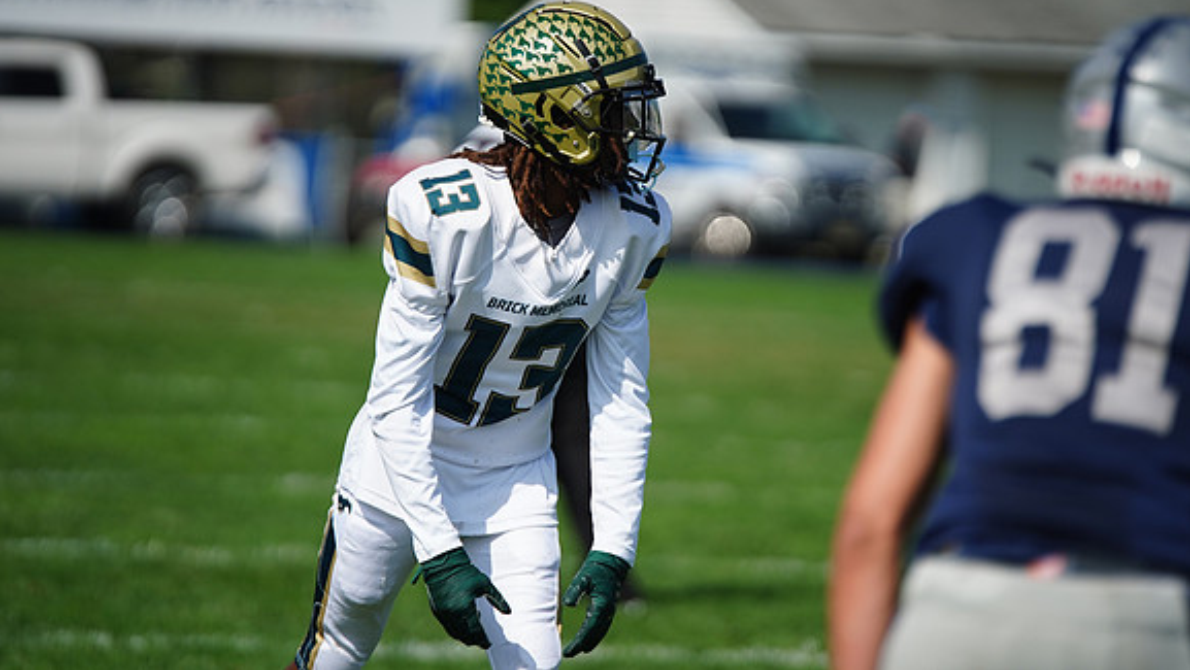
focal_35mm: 316
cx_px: 596
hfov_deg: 6.8
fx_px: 9974
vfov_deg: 3.8
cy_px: 273
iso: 400
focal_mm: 300
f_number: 2.8
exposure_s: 1/8000
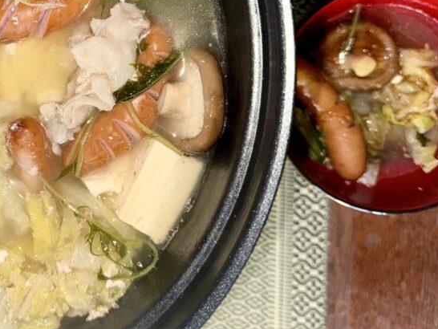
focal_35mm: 45
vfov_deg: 31.6
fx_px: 570
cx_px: 75
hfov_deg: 40.0
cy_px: 80
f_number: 1.78
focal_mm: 6.76
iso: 64
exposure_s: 1/9
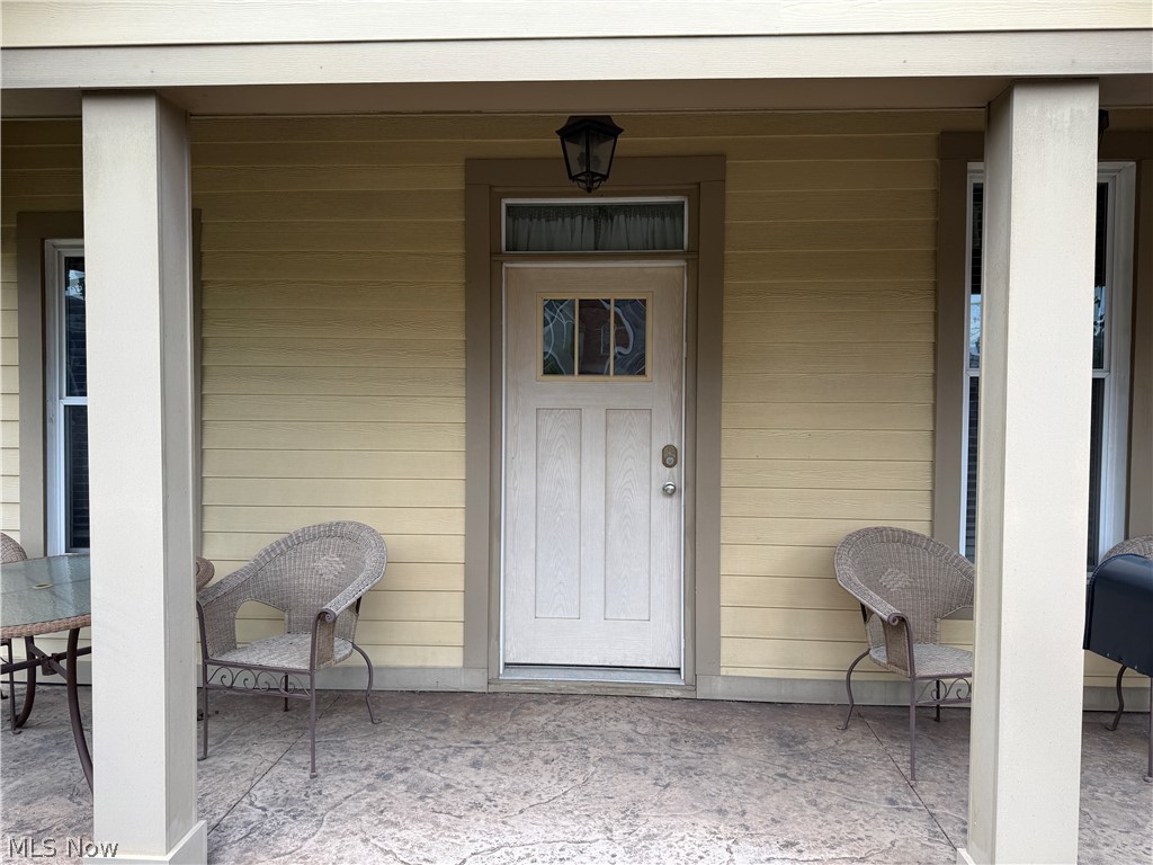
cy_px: 432
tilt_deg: -4.5
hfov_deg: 71.6
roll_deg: -0.4
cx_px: 576
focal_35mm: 24
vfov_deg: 56.8
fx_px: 799
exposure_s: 1/920
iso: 80
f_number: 1.78
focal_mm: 6.76
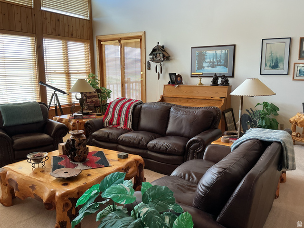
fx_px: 255
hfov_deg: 61.7
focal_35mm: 29
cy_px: 114
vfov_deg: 48.2
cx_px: 152
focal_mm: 3
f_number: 1.8
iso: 50
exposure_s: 1/60
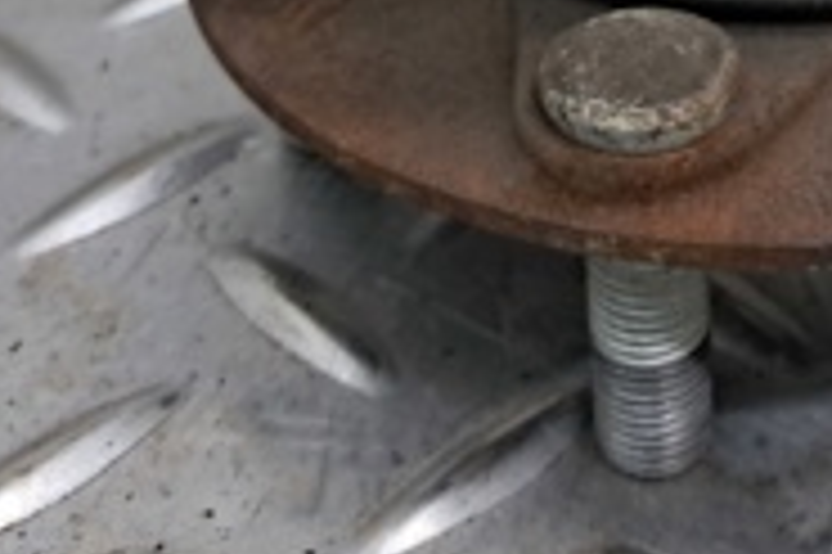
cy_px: -345
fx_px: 2240
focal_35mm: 97
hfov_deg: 20.4
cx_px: 814
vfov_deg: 13.1
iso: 125
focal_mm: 4
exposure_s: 1/50
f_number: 1.8
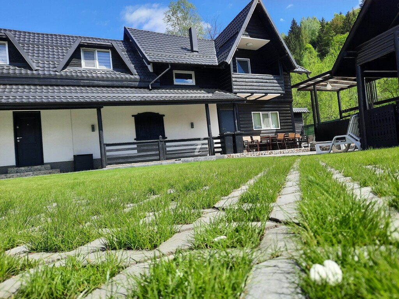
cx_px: 200
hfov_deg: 69.4
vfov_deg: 54.9
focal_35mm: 25
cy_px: 150
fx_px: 288
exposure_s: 1/873
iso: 32
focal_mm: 4.6
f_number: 2
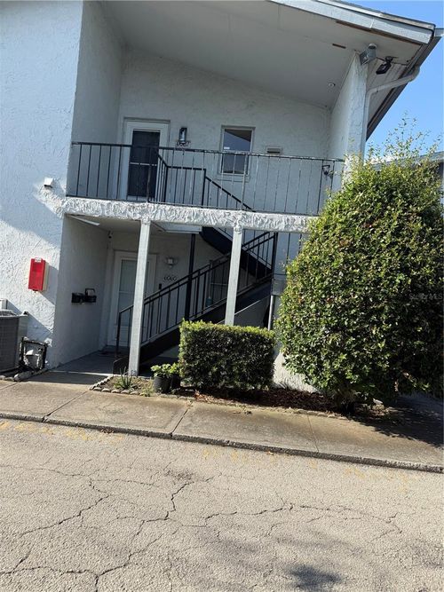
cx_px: 222
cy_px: 296
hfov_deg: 56.8
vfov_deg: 71.6
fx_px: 411
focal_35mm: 24
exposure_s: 1/2000
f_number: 1.78
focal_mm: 6.76
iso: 80
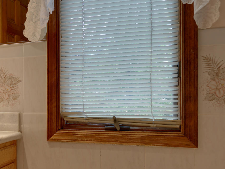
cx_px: -9
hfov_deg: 31.8
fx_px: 357
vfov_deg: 26.5
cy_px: 108
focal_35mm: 55
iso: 100
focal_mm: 18
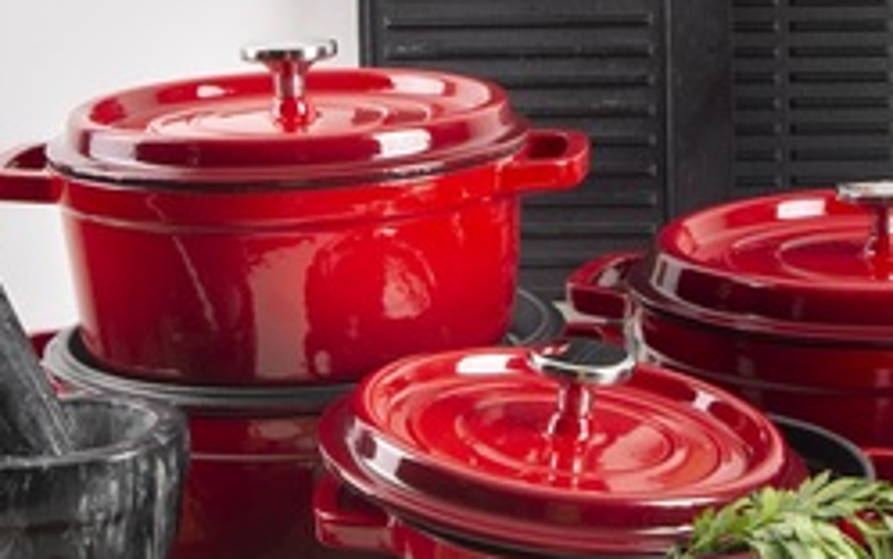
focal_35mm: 103
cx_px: 764
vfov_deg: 12.7
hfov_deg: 19.9
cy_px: 211
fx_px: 2508
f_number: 18
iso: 100
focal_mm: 42
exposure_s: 1/160
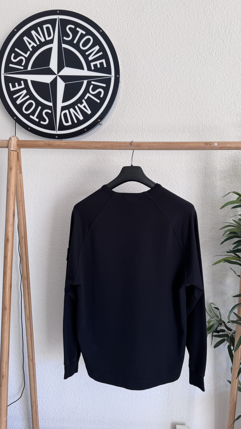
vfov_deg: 69.9
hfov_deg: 42.8
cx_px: 135
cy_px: 214
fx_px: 307
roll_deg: -0.4
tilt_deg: -4.3
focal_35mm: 27
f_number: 1.78
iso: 100
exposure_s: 1/121
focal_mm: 6.76
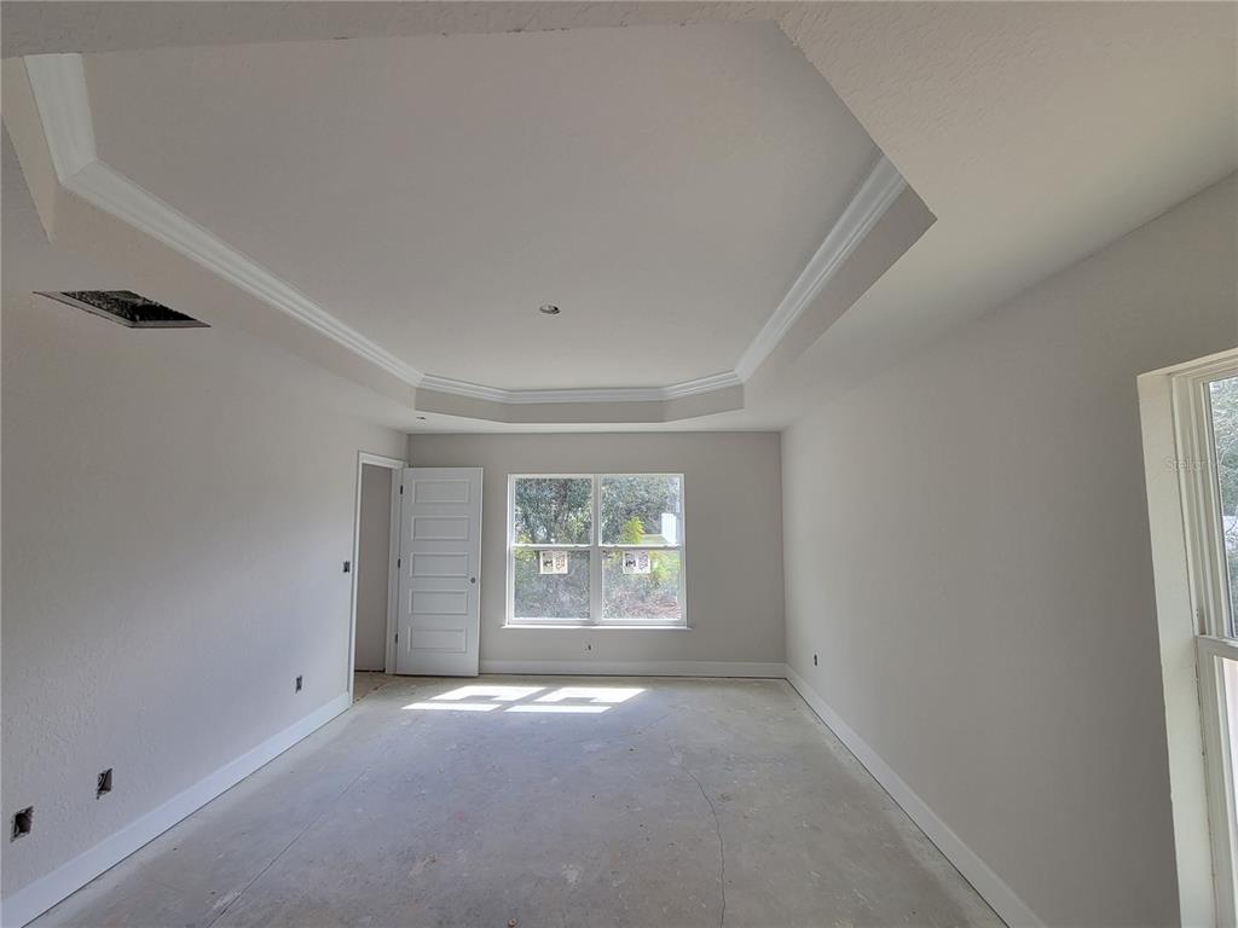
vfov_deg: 89.9
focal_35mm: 13
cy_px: 464
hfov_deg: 106.2
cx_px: 619
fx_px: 465
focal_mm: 2.2
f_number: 2.2
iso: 100
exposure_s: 1/120
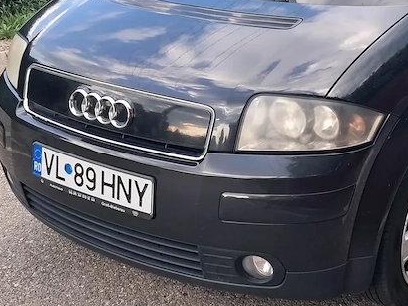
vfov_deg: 22.2
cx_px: 246
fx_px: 778
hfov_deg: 29.3
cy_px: 98
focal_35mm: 66
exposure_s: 1/50
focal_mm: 4
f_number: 1.8
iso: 50
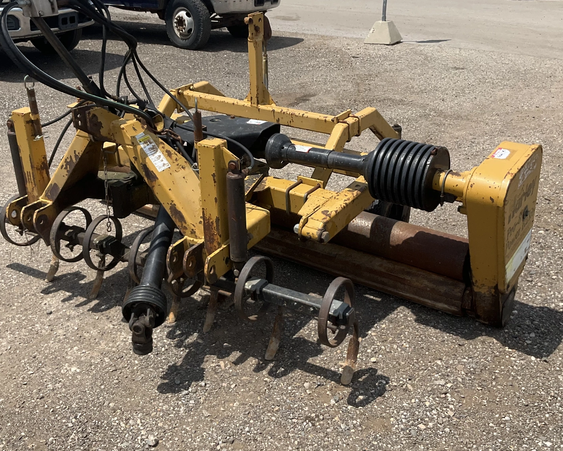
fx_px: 667
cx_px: 257
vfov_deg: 37.3
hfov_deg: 45.7
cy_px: 206
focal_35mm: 40
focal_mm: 3
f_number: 1.8
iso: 25
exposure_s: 1/2058
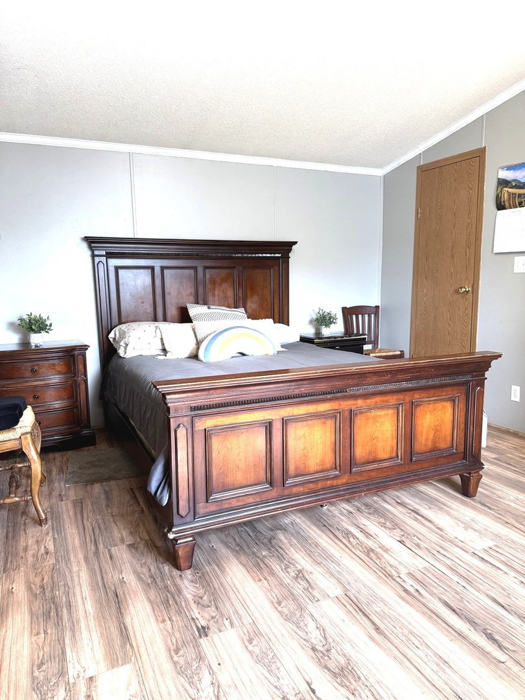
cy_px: 350
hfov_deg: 56.8
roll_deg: +0.8
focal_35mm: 24
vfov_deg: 71.6
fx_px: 485
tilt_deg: -9.0
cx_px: 262
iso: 200
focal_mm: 6.76
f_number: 1.78
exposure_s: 1/120
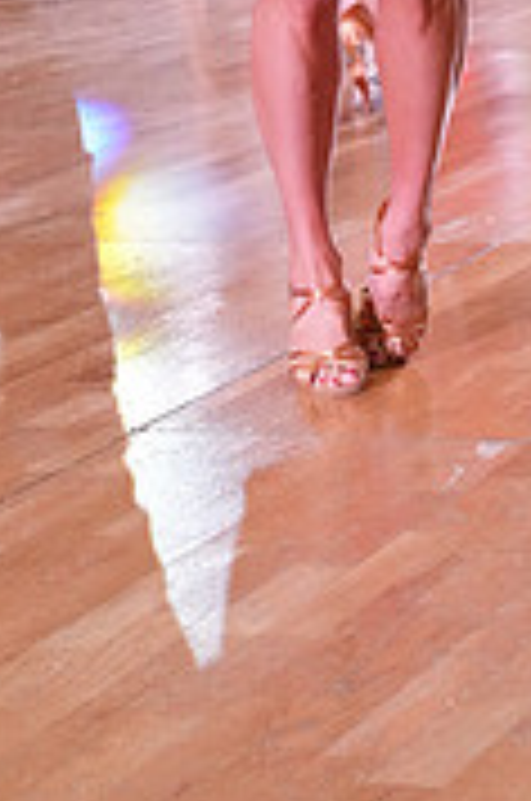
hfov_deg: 10.0
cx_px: 727
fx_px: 2976
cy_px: -288
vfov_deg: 14.6
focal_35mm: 134
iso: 5000
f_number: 5
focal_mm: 41
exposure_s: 1/320
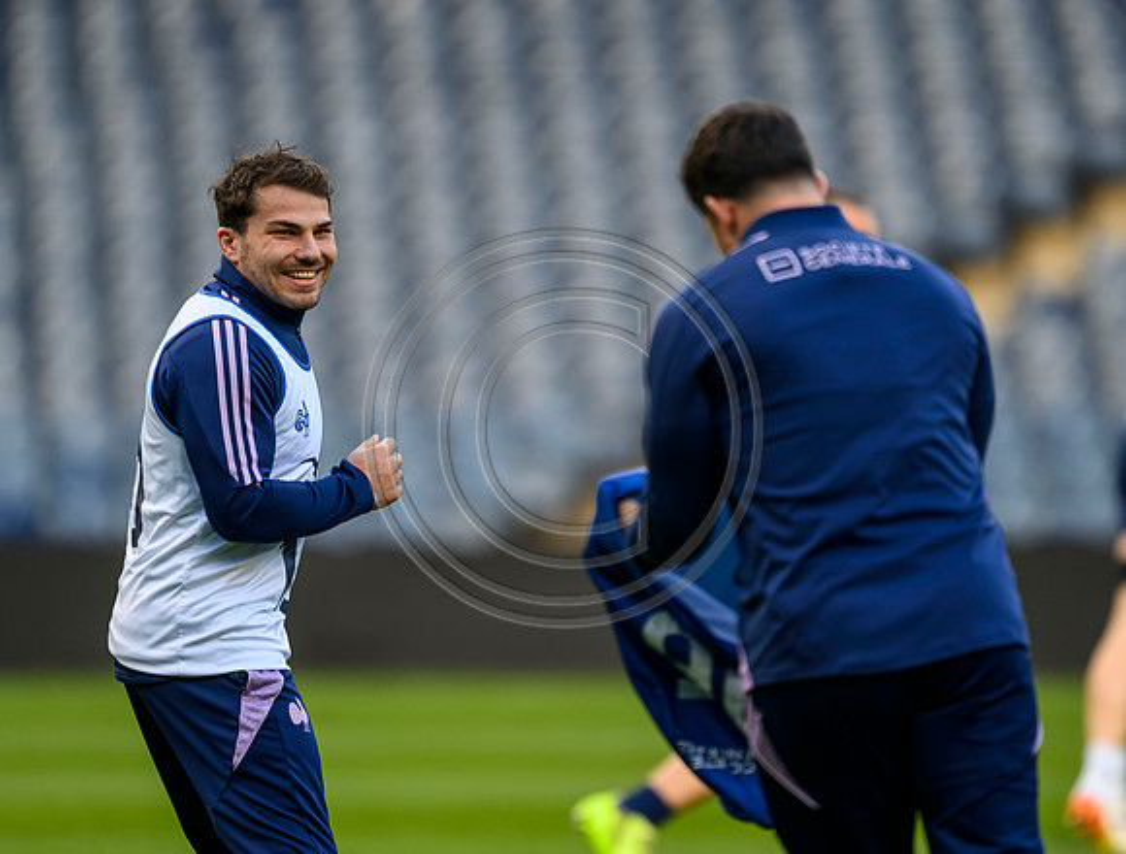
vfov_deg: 2.2
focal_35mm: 676
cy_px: 380
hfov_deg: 2.9
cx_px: 578
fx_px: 22096
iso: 1250
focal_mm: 560
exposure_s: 1/1600
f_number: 4
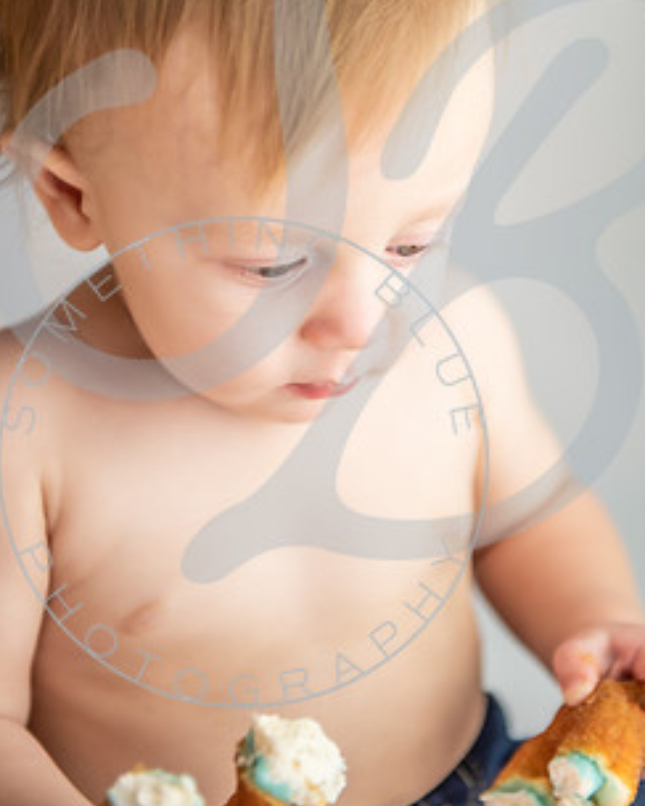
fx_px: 2315
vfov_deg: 19.7
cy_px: 262
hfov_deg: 15.9
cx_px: 362
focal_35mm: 97
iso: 320
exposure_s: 1/200
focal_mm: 70
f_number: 2.8
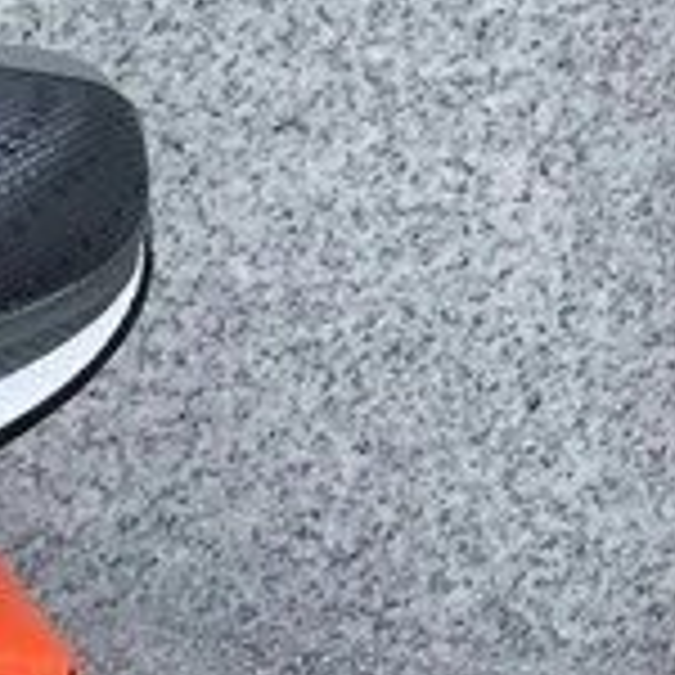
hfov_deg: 10.2
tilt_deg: -14.8
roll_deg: -1.1
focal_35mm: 146
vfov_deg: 11.9
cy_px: 225
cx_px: -1012
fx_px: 3221
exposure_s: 1/375
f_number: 2.4
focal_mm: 3.3
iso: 25
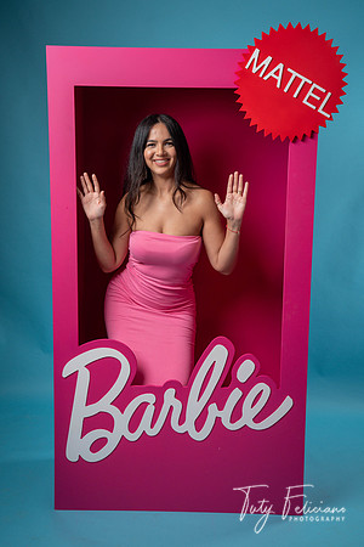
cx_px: 182
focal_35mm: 44
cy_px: 274
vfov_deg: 44.5
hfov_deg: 30.5
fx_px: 667
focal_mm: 44
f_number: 5.6
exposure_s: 1/200
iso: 250
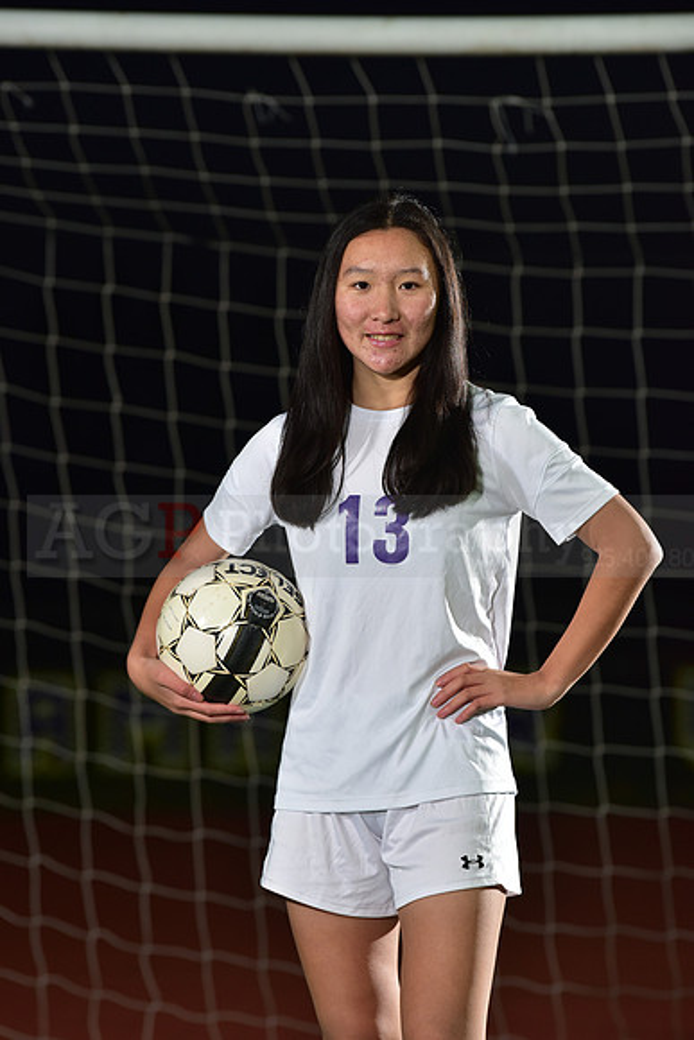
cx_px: 347
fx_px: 5779
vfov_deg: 10.3
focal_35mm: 200
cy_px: 520
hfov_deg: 6.9
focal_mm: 200
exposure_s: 1/200
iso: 1000
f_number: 5
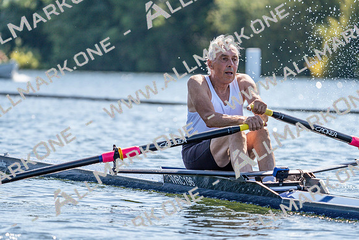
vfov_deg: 4.4
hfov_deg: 6.6
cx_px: 180
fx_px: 3112
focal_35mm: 312
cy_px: 120
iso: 320
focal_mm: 312
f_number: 6.3
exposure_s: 1/1600
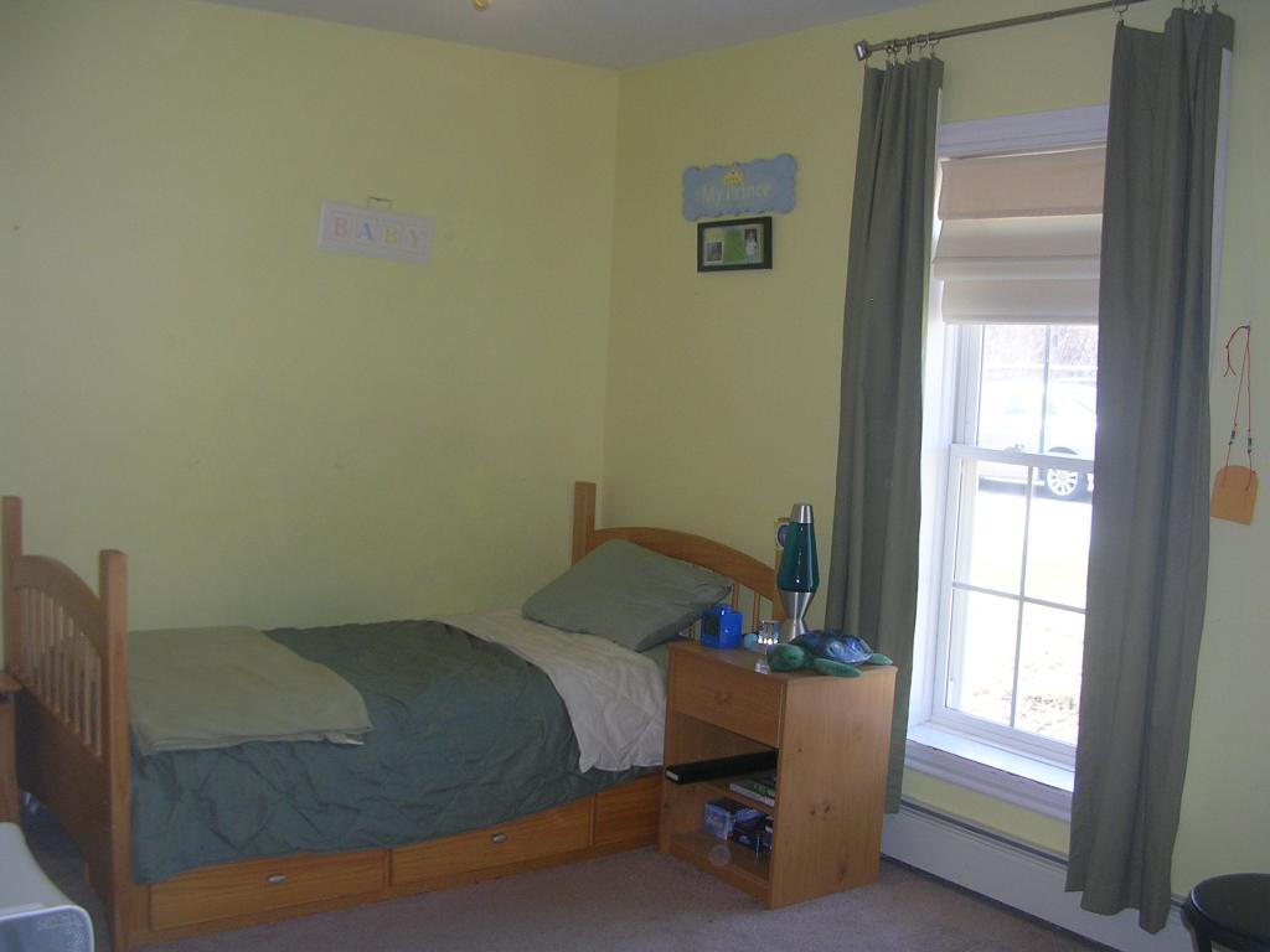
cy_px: 476
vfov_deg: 37.7
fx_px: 1394
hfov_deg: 49.0
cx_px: 635
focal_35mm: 38
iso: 50
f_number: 2.8
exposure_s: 1/31.7
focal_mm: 5.8
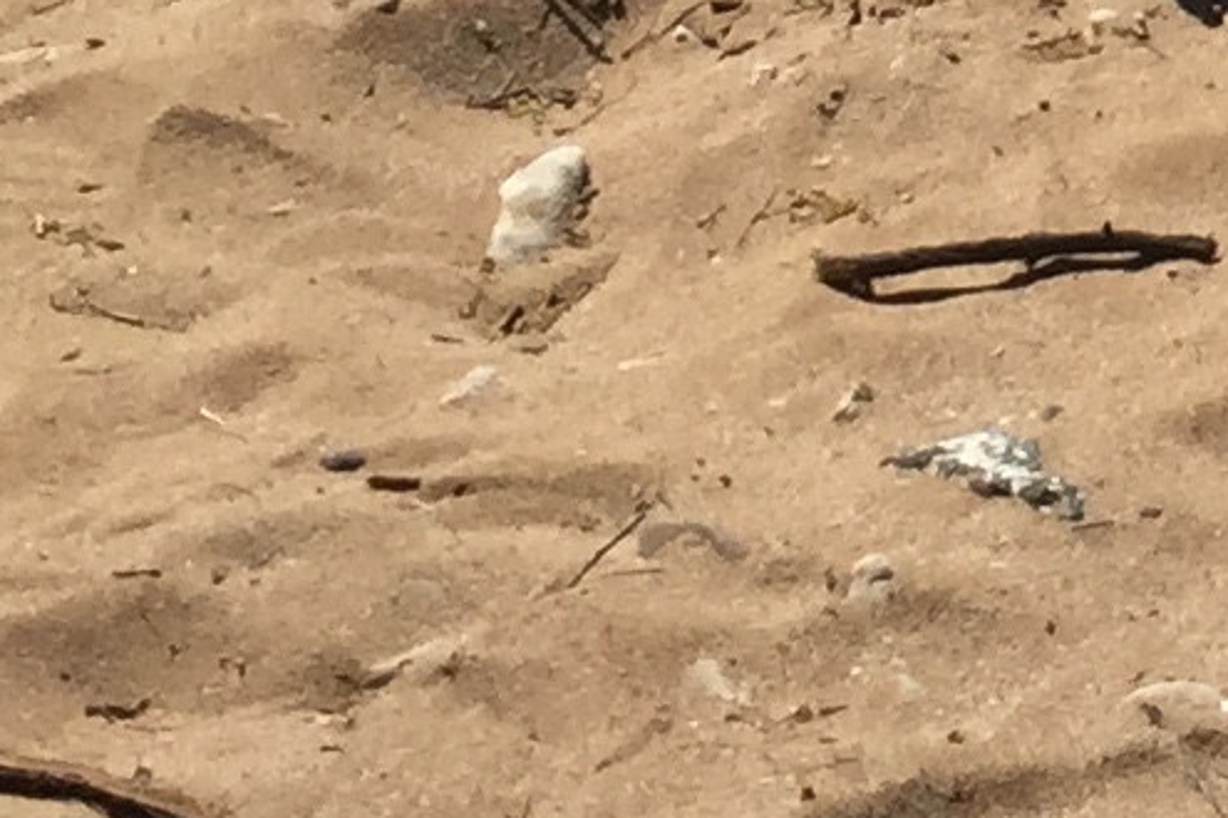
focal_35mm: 199
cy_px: -1896
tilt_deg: -20.8
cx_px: 1957
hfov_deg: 10.0
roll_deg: +0.0
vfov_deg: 6.2
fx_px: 6788
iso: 32
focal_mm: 4.15
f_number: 2.2
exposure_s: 1/4405
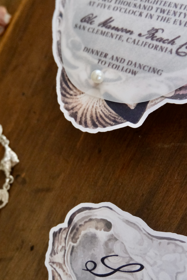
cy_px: 147
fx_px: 296
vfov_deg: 50.7
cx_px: 83
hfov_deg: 35.0
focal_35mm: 38
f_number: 4
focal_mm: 16
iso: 2500
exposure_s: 1/60
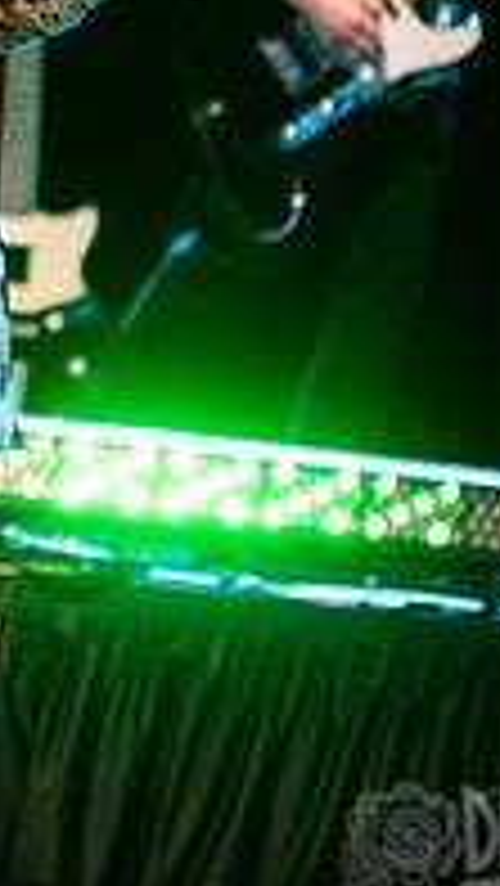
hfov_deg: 1.6
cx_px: -228
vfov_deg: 2.9
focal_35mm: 748
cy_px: -112
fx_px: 17608
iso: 2000
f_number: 4
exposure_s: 1/400
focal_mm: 200
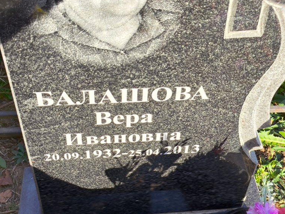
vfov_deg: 27.5
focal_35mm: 53
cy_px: 108
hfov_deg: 36.2
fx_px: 436
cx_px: 149
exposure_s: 1/737
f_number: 1.7
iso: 50
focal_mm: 4.71
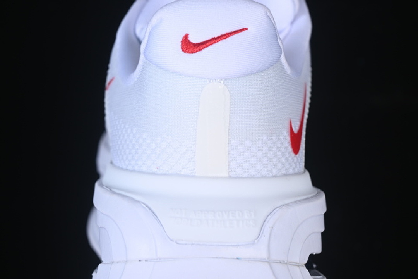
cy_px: 140
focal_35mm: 75
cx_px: 209
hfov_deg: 27.0
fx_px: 871
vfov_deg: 18.2
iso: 160
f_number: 7.1
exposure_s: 1/100
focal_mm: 50
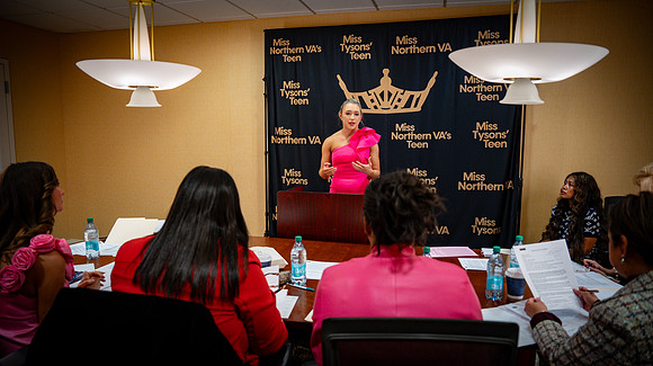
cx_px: 326
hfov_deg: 73.8
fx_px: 435
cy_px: 183
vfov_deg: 45.6
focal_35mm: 25
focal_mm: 24
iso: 800
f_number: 2.8
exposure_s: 1/125
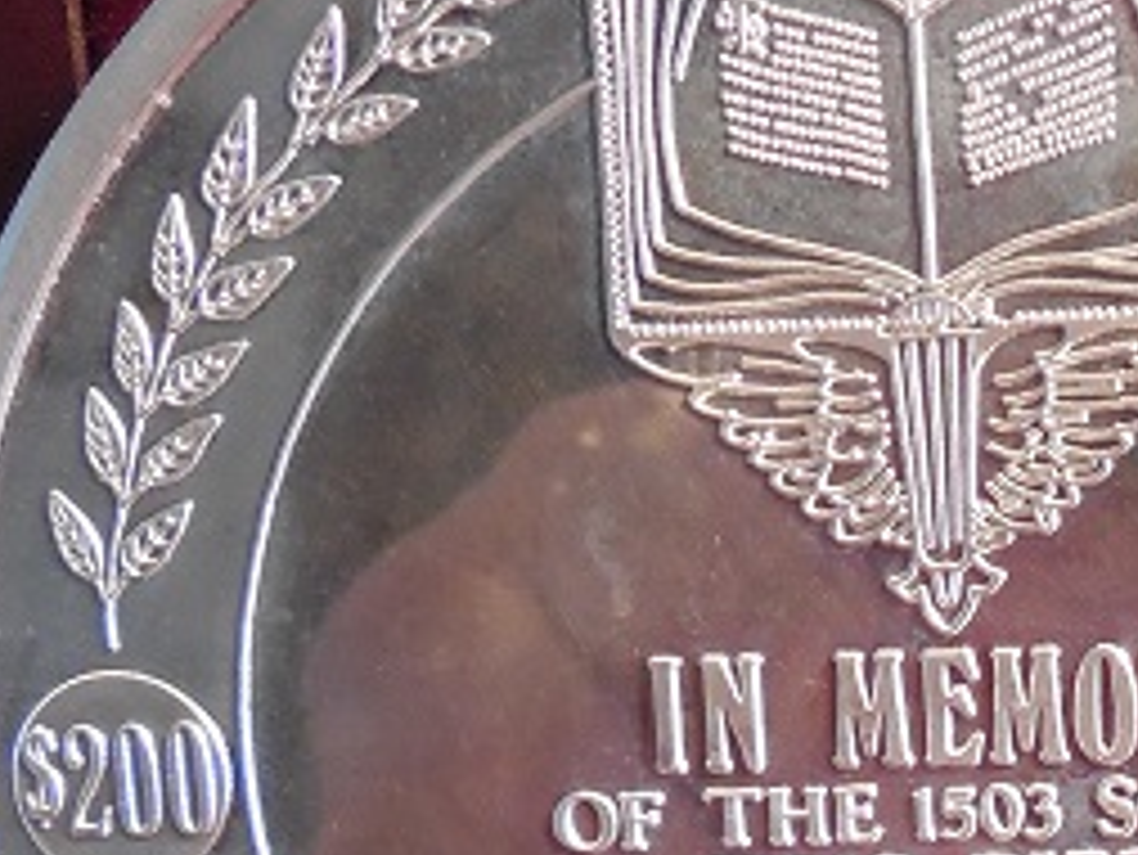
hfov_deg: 23.9
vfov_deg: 19.8
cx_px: 1367
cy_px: 652
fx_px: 2434
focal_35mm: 74
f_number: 3.3
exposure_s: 1/15
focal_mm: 4.5
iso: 400
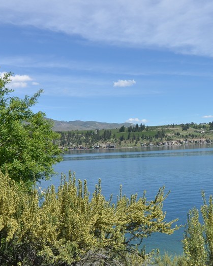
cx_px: 159
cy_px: 150
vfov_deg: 47.9
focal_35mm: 38
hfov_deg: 38.2
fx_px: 299
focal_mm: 13
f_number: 8
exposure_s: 1/250
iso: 110
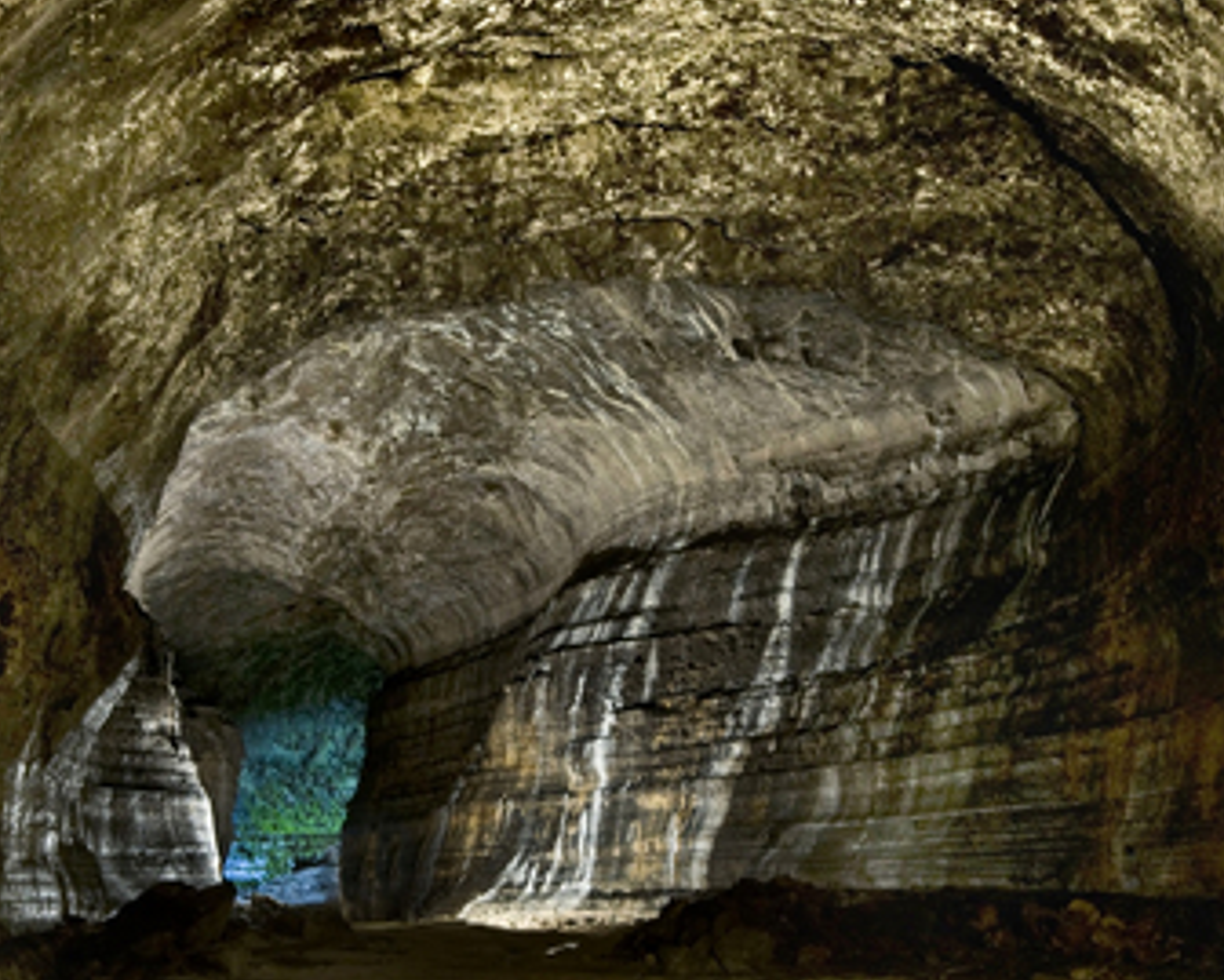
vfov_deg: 28.2
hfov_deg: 34.8
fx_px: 1949
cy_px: 581
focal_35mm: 54
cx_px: 490
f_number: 11
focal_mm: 23
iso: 200
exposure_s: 25
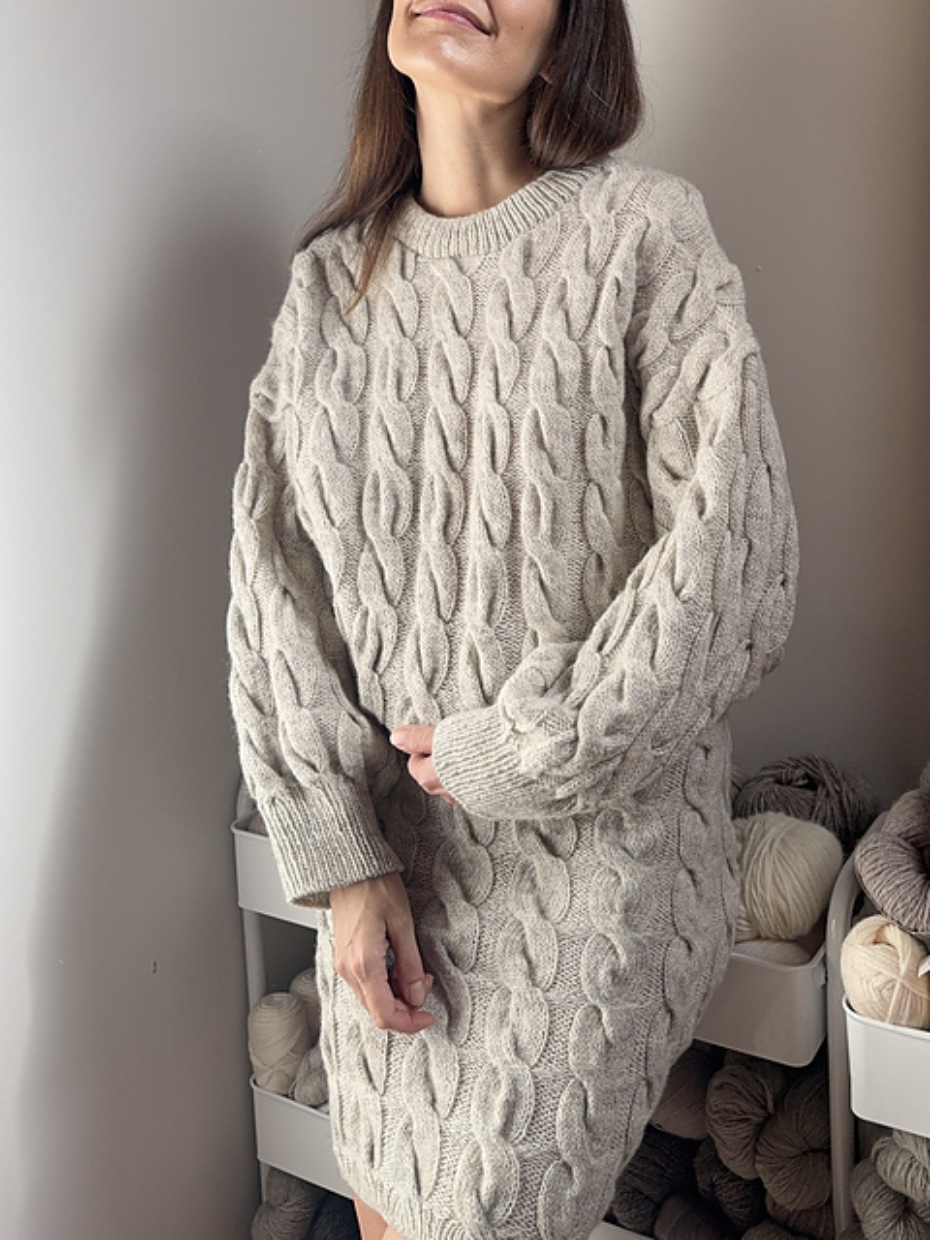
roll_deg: +3.4
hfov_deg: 56.8
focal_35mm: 24
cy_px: 620
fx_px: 860
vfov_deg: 71.6
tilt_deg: -3.9
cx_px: 465
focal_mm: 6.76
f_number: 1.78
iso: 80
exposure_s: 1/297
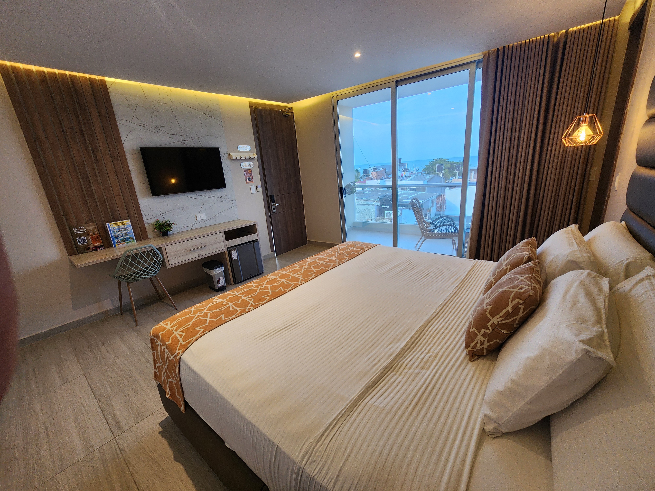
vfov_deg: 89.9
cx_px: 328
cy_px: 246
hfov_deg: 106.2
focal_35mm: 13
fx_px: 246
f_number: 2.2
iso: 160
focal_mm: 2.2
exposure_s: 1/60
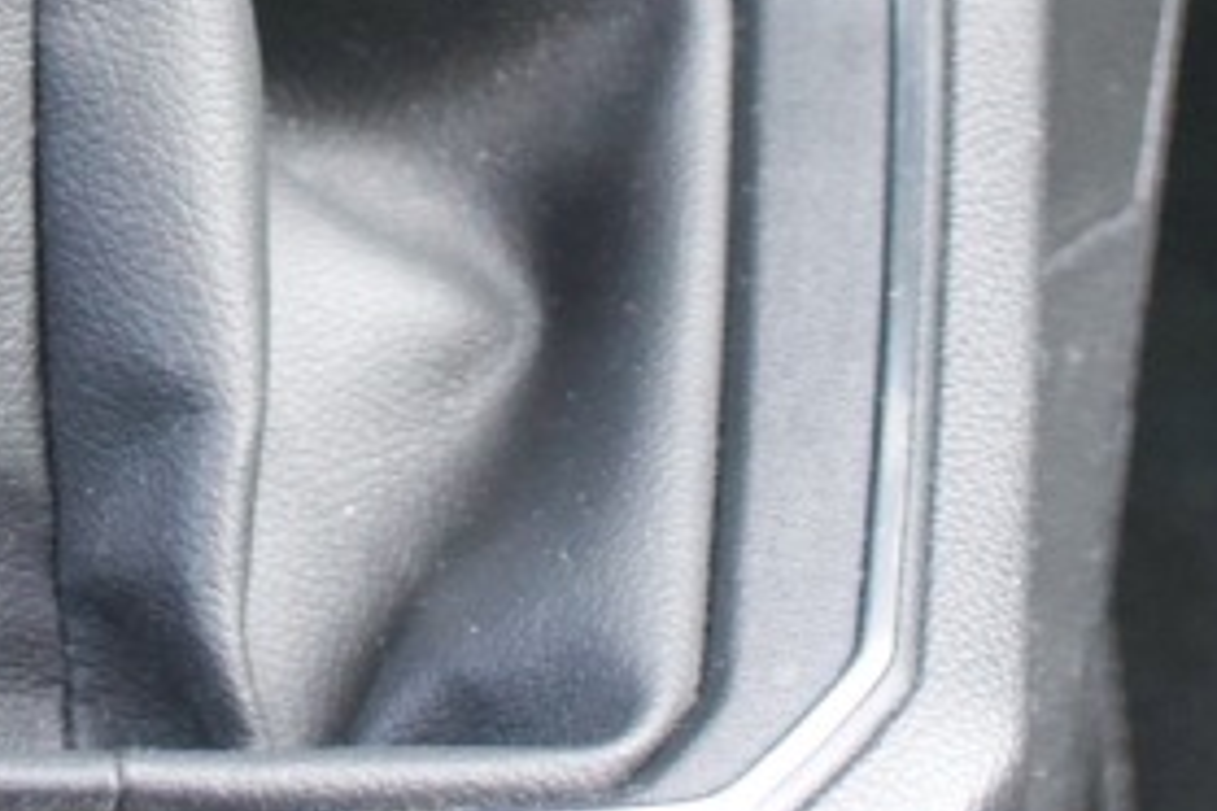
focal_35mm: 168
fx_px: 5679
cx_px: -26
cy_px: -728
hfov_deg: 12.1
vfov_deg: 7.9
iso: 1250
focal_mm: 26
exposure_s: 1/60
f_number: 4.2
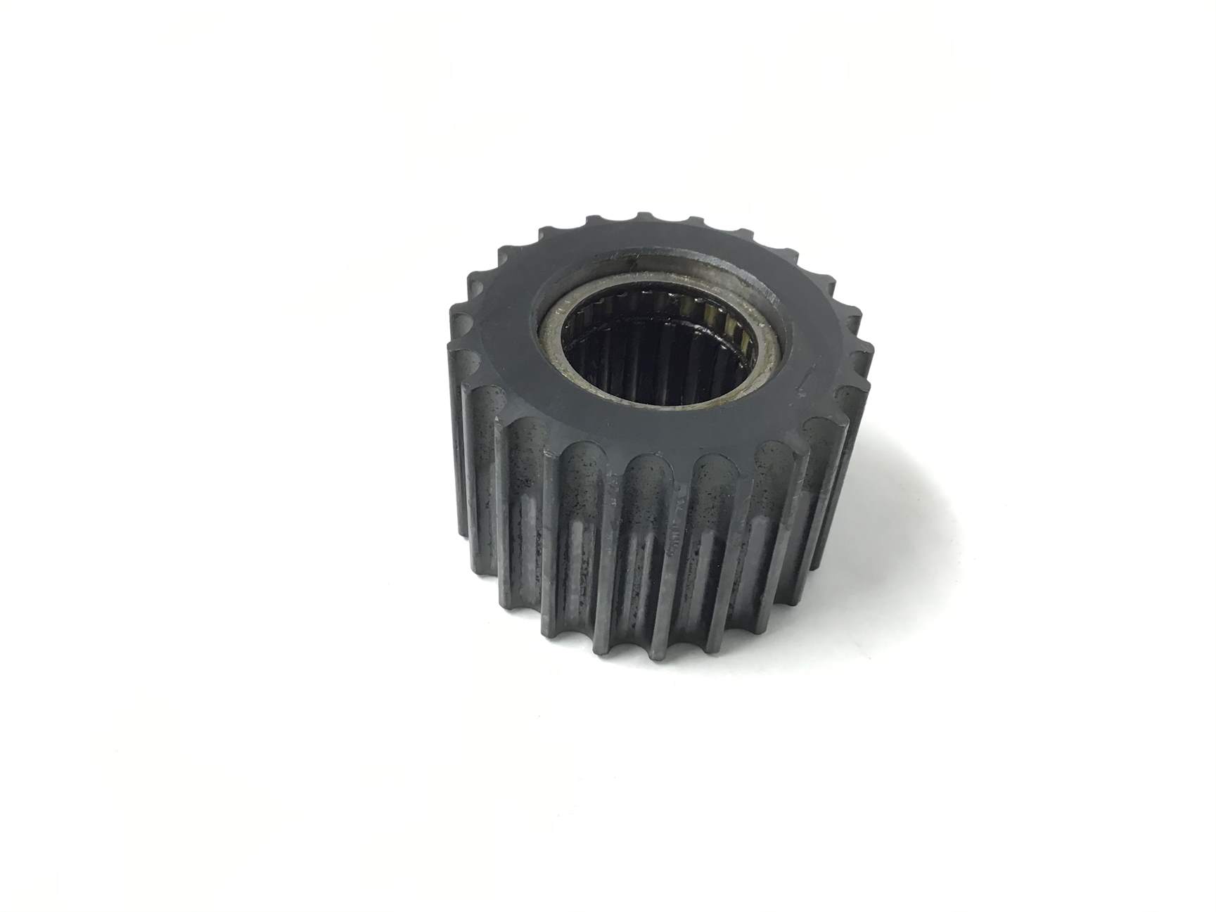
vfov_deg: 45.4
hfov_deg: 58.3
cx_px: 608
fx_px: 1089
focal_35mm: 31
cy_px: 456
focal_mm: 3.3
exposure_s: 1/33
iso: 80
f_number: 2.4
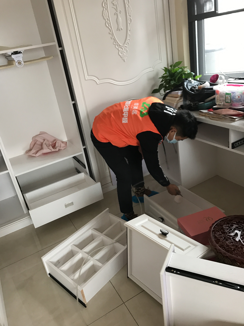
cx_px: 122
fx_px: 263
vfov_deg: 63.4
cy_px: 163
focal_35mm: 28
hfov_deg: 49.7
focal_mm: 3.99
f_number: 1.8
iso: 50
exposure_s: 1/17
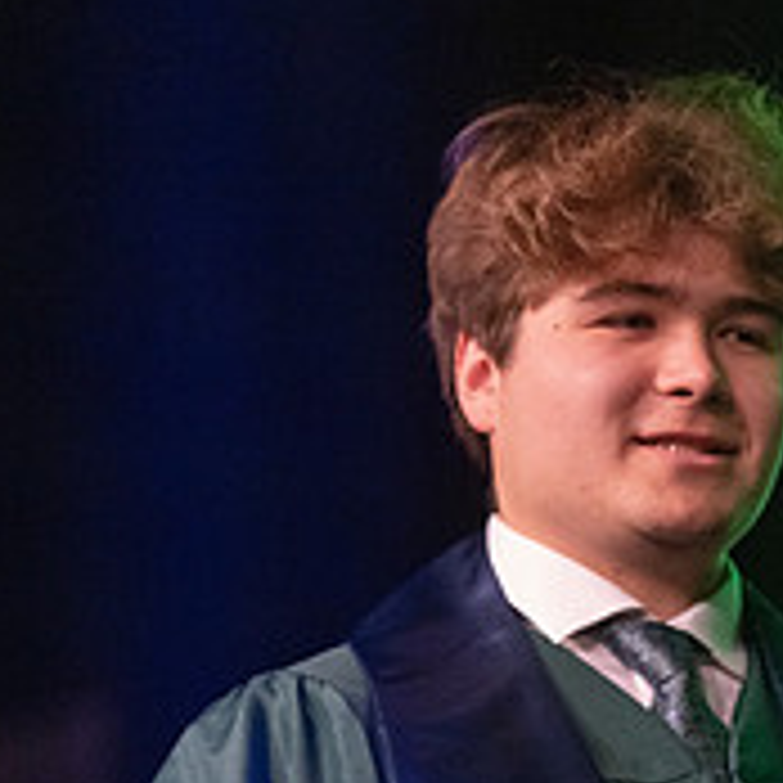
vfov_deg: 7.2
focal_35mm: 242
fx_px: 6193
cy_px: 742
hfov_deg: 7.2
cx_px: 504
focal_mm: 110
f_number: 2.8
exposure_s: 1/1000
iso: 16000
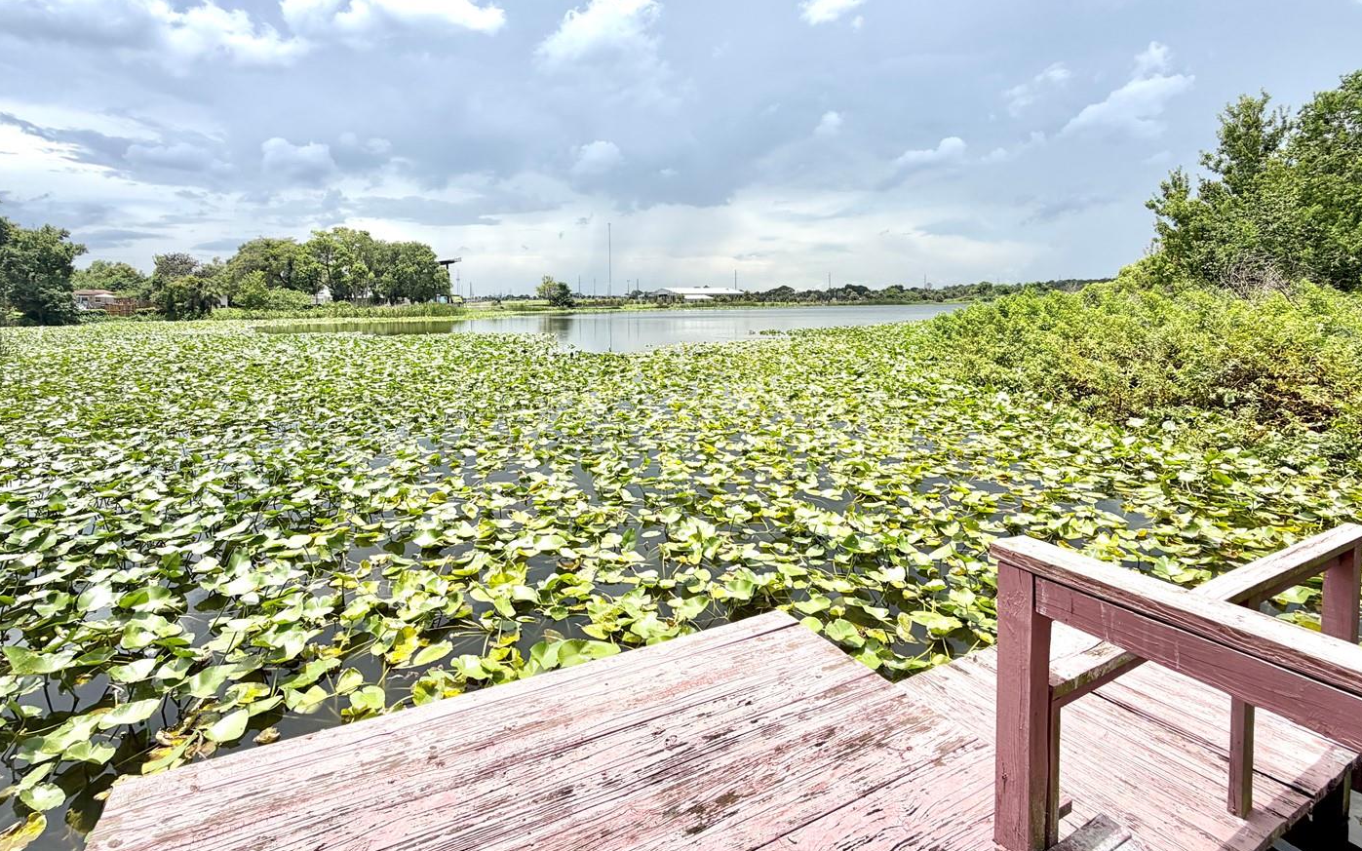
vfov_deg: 67.2
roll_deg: +0.5
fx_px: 631
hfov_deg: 94.3
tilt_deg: -3.3
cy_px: 333
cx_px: 650
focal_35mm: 17
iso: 20
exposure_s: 1/1017
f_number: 2.2
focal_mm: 2.22
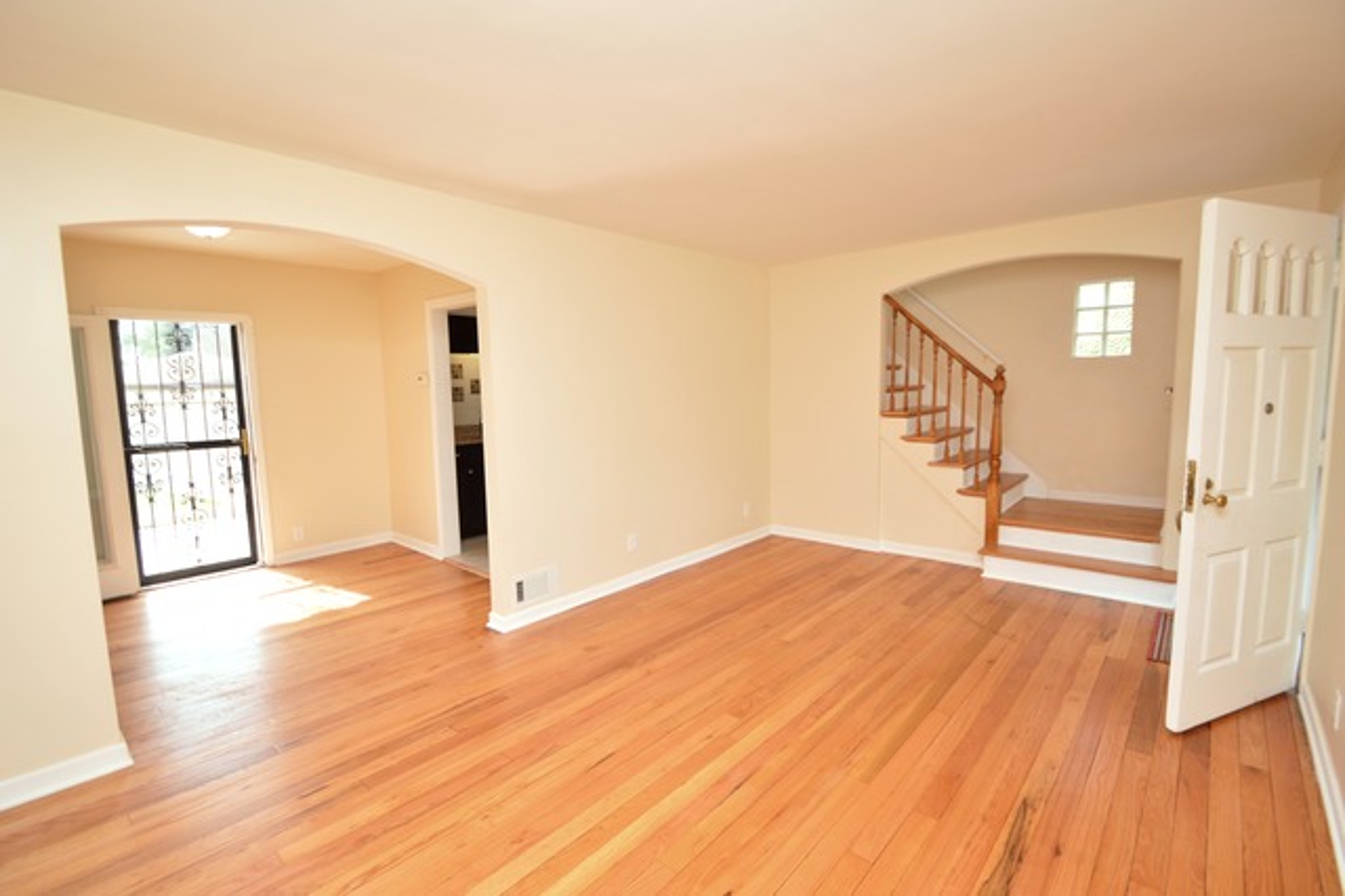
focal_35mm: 15
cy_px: 448
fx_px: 560
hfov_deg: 100.4
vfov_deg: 77.3
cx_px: 672
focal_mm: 10
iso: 100
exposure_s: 1/60
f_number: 4
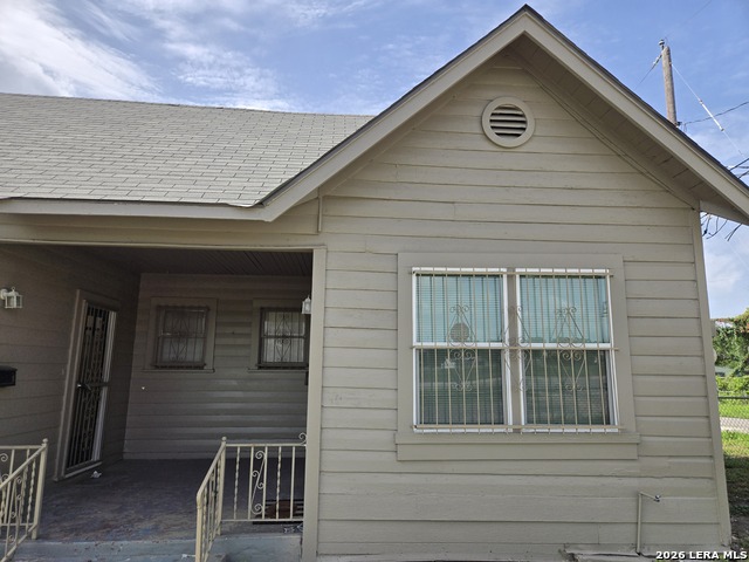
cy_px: 281
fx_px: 498
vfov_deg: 58.9
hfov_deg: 73.9
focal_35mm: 23
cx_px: 374
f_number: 1.8
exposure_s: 1/1212
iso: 25
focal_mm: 5.4
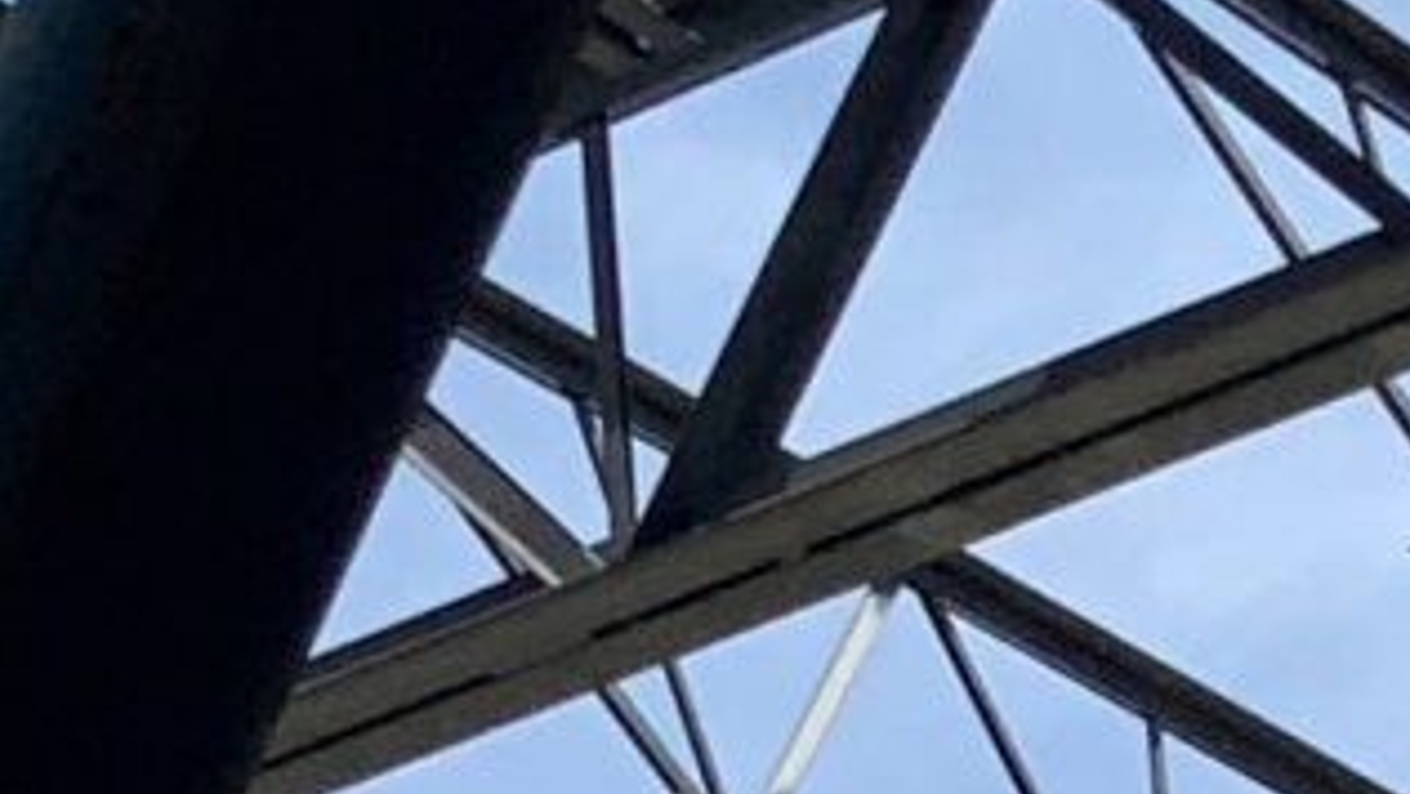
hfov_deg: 8.3
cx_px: 1995
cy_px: 3238
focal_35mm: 256
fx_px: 9574
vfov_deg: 4.4
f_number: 1.8
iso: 20
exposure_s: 1/2141
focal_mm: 3
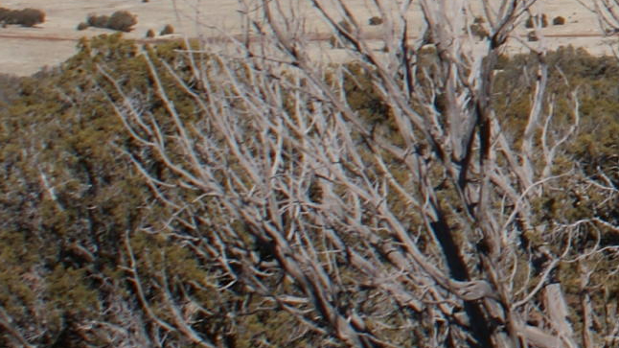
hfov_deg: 10.2
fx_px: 3118
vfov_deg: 6.3
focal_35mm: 190
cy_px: -187
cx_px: 1384
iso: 100
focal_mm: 26
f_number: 11
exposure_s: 1/250
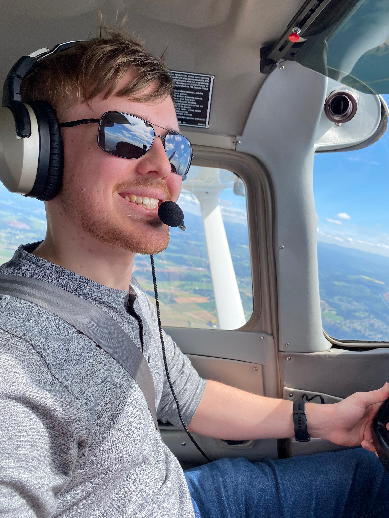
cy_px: 259
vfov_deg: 67.3
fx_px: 390
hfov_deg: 53.1
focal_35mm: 26
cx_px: 194
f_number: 1.8
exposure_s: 1/698
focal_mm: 4.25
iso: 32
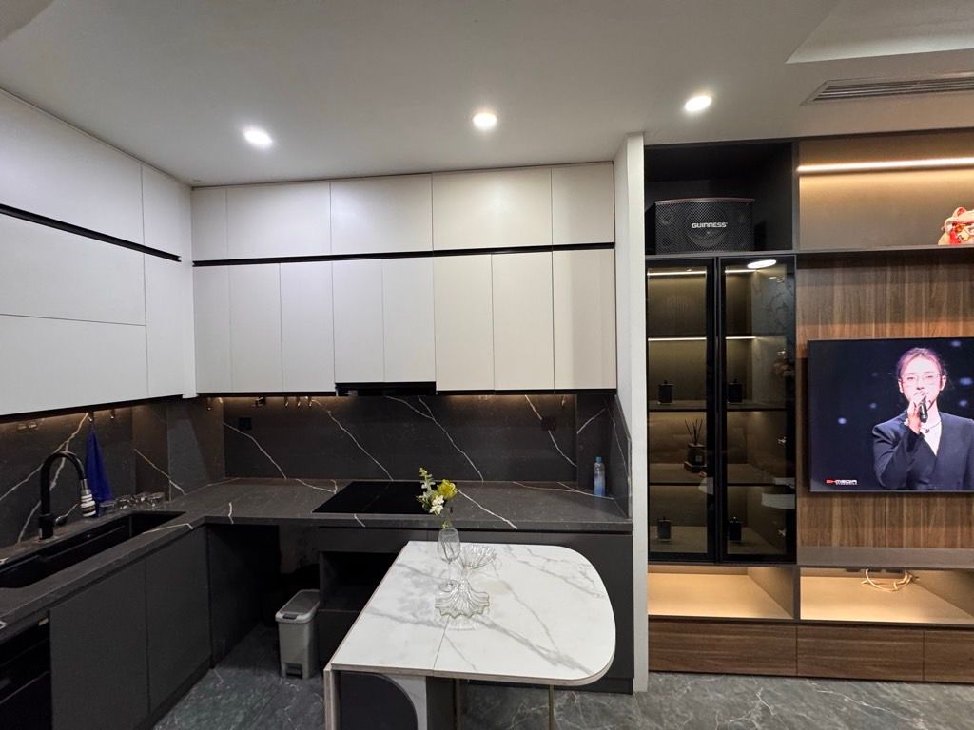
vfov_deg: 85.7
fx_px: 394
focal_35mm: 14
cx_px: 487
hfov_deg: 102.1
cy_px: 365
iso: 250
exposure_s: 1/50
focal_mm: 2.22
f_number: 2.2
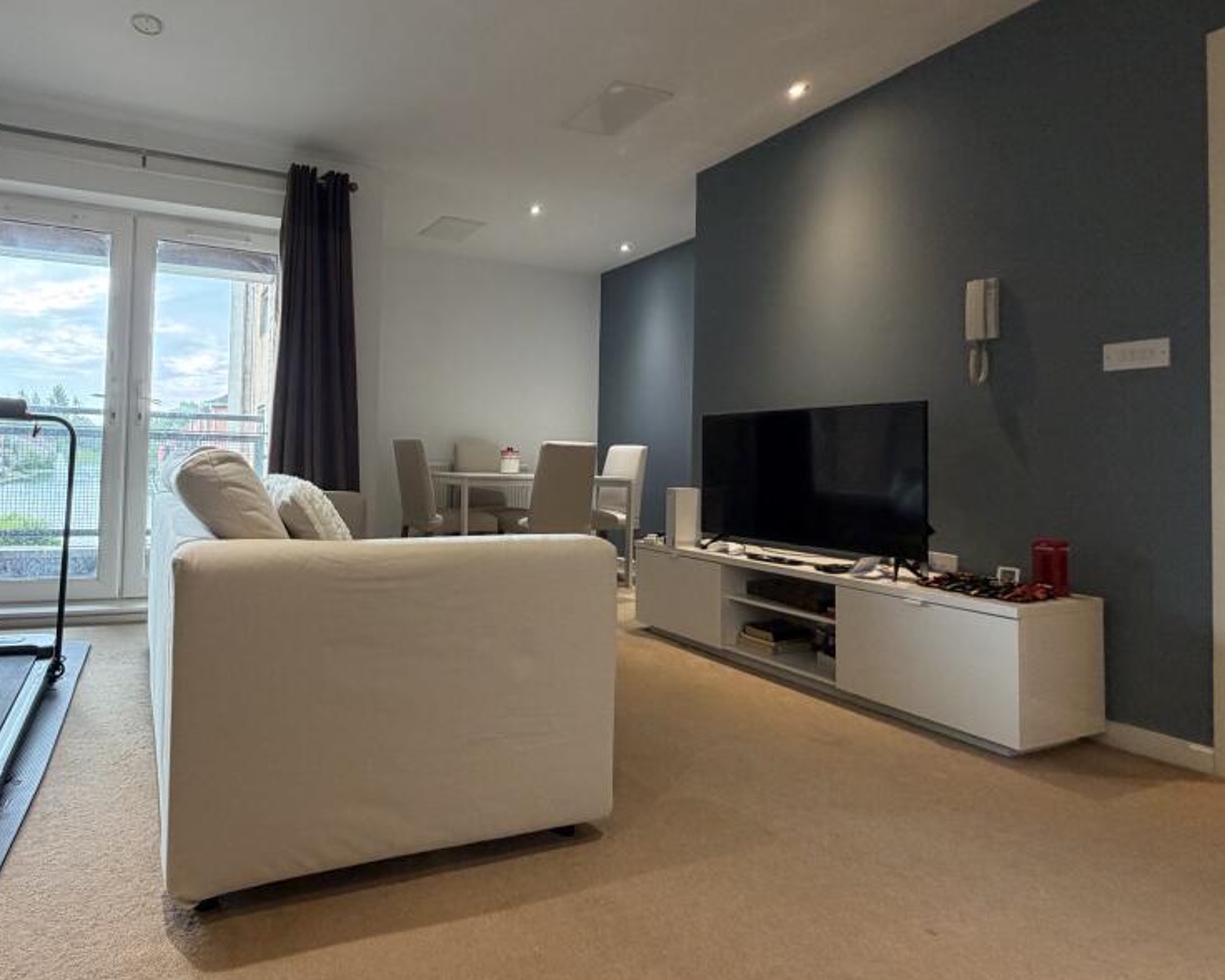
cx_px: 388
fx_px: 689
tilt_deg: +1.9
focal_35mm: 19
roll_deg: -1.3
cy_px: 439
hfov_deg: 79.9
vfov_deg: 70.7
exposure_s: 1/50
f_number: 2.2
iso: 160
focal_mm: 2.22
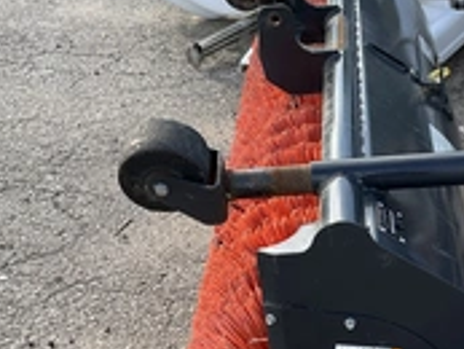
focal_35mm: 67
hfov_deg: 28.4
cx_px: 365
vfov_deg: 21.8
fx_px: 899
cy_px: 242
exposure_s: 1/342
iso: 25
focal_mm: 3
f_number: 1.8
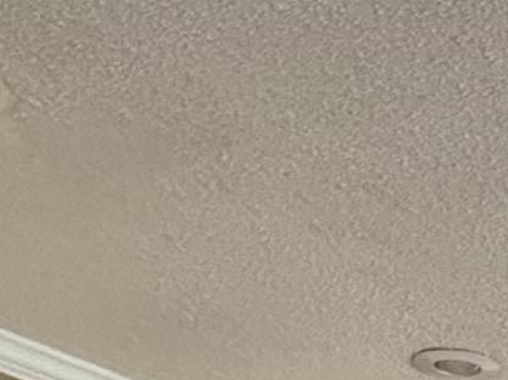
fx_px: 1511
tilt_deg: -5.8
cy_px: 1068
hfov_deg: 16.3
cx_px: 886
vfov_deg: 10.8
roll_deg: -0.1
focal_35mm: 103
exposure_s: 1/120
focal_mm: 2.22
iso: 500
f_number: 2.2
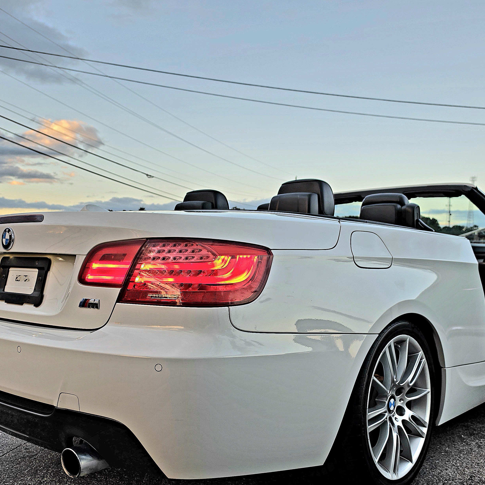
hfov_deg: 49.7
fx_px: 523
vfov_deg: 49.6
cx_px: 260
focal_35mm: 33
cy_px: 279
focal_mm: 6.5
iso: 32
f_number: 1.4
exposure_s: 1/370
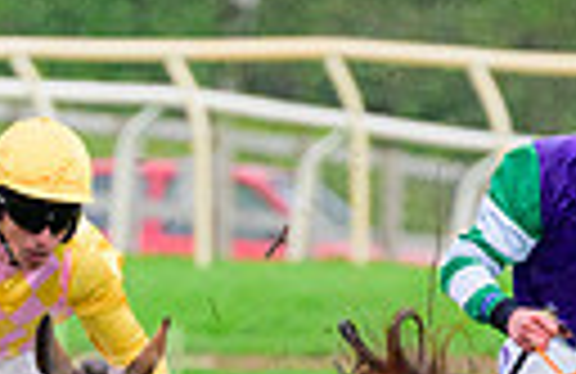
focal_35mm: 2404
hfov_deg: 0.9
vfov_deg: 0.6
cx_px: 35
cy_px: 976
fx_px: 38140
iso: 1600
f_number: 5.6
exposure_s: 1/1600
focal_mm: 400
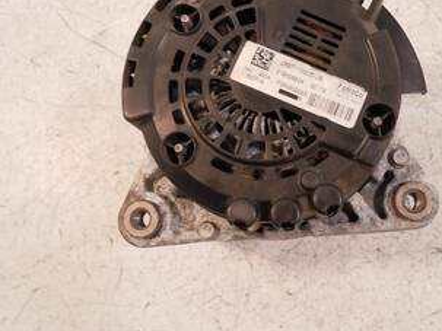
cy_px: 118
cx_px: 268
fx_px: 485
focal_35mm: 38
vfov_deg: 37.4
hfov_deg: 48.7
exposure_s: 1/60
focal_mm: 12
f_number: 3.5
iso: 640
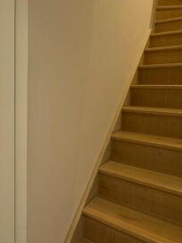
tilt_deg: -4.0
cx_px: 53
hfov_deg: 45.7
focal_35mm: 30
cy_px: 100
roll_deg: -0.9
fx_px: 210
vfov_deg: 59.6
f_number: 2.2
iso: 250
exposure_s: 1/50
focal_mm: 2.22
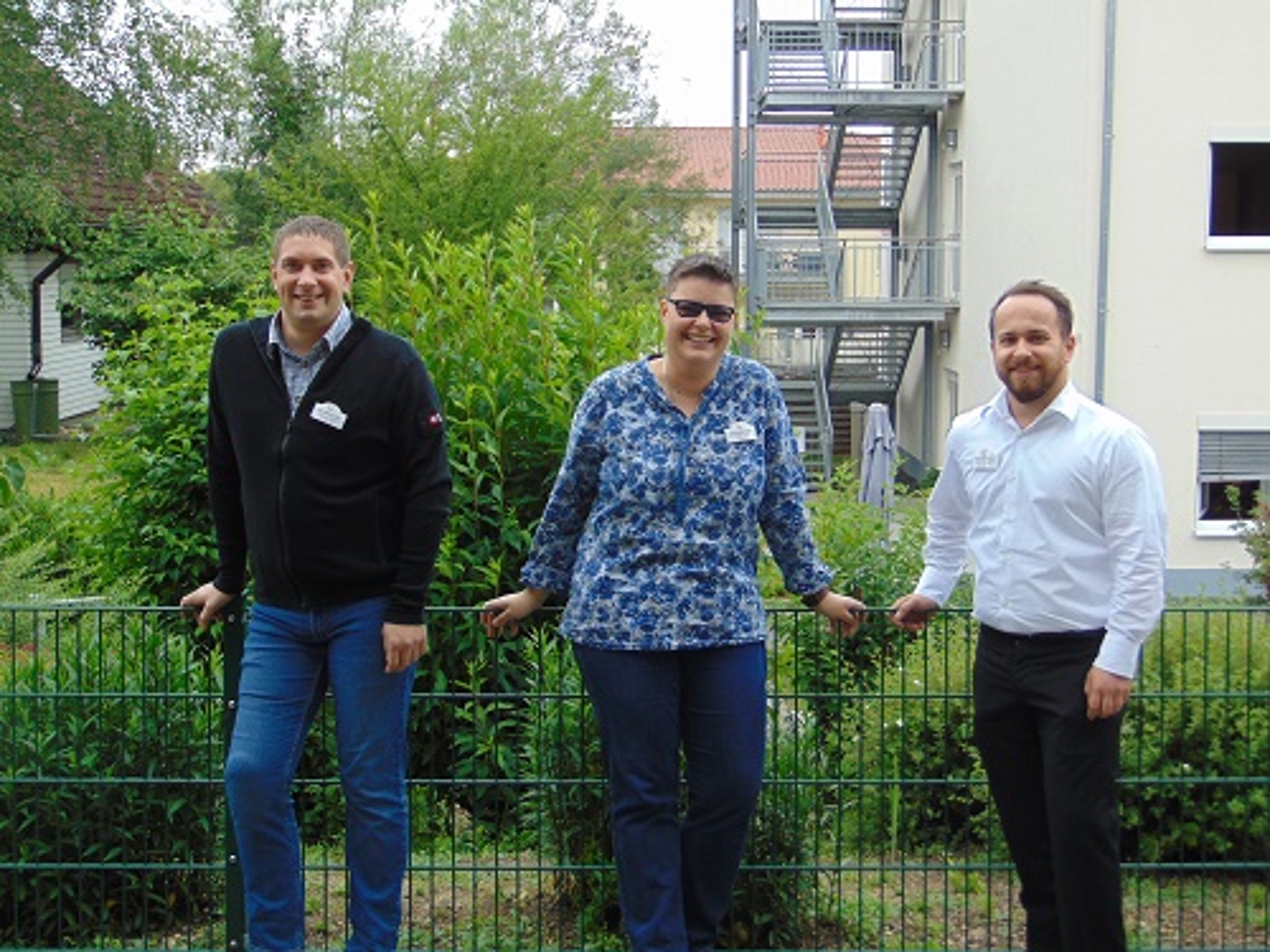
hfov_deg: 38.2
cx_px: 635
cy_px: 476
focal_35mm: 50
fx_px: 1834
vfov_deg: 29.1
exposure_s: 1/160
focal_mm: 9
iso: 80
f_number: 3.5
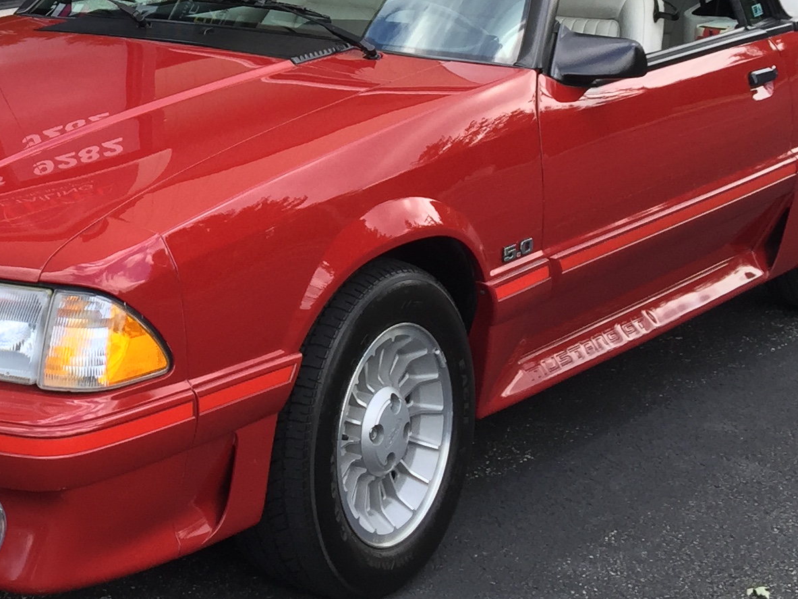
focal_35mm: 80
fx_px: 1844
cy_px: -117
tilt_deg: -1.8
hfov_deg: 23.5
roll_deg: +0.7
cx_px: 27
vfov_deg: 17.6
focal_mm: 4.15
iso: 32
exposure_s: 1/370
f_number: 2.2
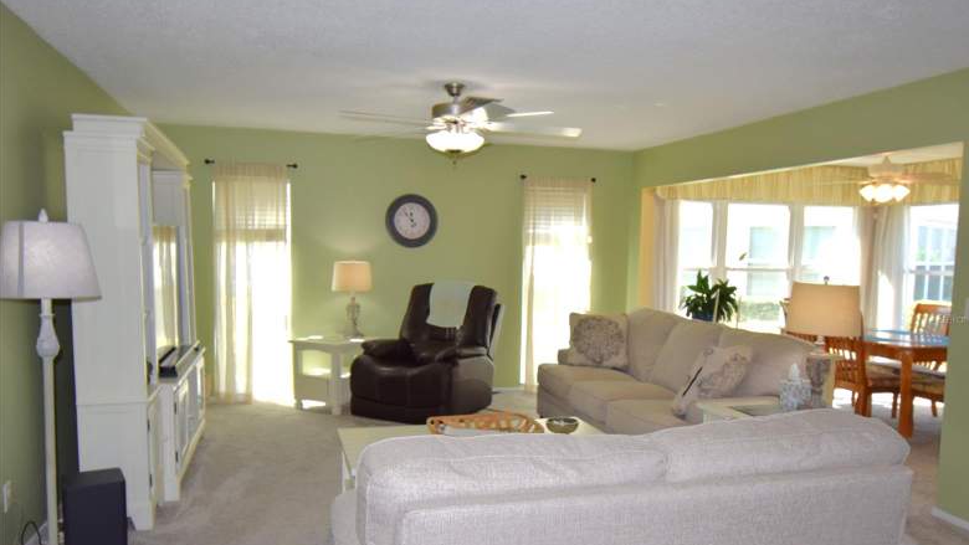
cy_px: 318
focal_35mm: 29
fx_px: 745
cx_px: 494
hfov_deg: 66.1
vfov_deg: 40.1
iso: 280
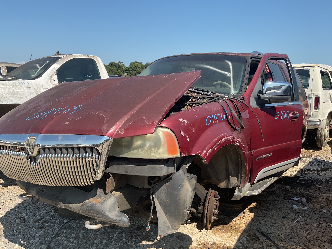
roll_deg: -0.7
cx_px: 172
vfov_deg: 46.8
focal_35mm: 30
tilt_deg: -9.6
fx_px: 288
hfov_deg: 60.0
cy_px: 127
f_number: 1.8
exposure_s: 1/1451
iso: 16
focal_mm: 3
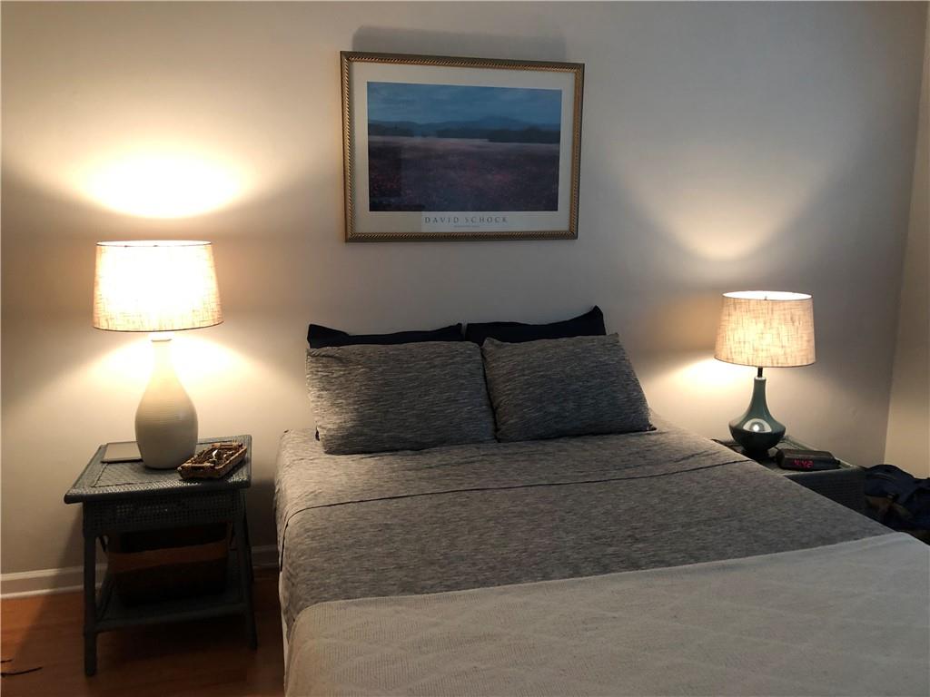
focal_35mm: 28
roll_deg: -0.4
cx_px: 465
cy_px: 348
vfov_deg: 49.7
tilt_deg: -10.8
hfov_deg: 63.4
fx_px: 752
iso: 100
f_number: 1.8
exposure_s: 1/11
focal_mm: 3.99
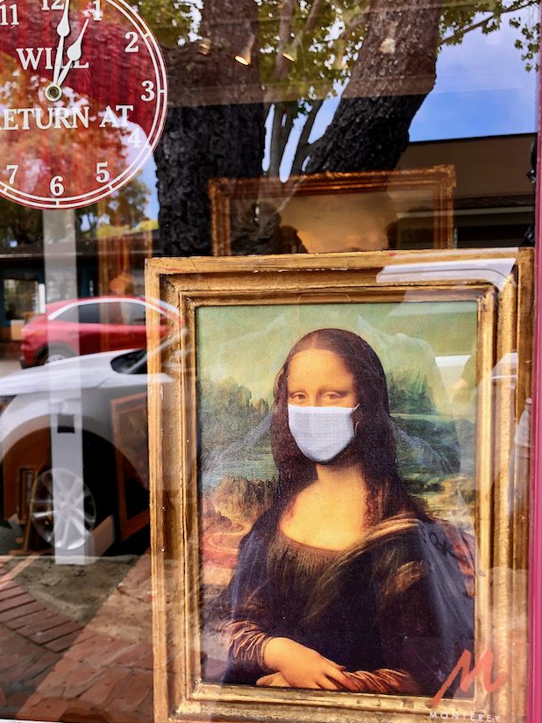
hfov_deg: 41.7
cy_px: 377
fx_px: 710
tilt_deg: -3.1
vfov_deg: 53.9
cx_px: 233
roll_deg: +0.8
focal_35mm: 34
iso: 40
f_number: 1.8
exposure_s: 1/120
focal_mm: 3.99
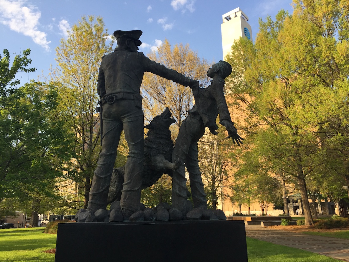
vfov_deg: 48.2
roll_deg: +1.9
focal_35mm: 29
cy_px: 131
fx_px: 292
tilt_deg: +16.3
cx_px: 174
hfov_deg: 61.7
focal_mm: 4.15
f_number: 2.2
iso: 32
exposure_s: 1/471
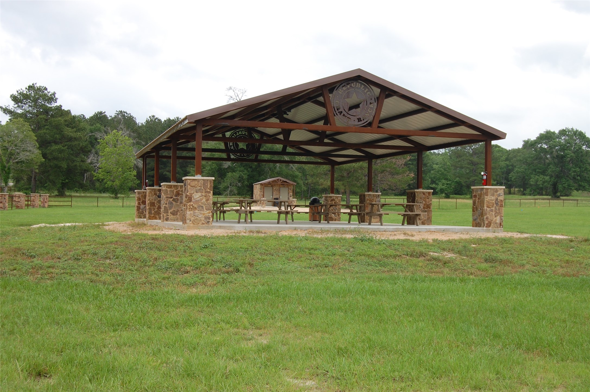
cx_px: 295
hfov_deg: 43.6
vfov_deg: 29.8
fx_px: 737
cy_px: 196
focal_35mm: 45
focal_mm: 30
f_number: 8
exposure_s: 1/250
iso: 200
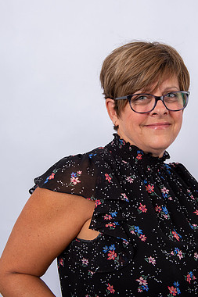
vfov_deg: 32.9
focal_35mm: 61
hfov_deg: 22.2
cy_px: 150
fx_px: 504
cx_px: 127
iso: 160
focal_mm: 40
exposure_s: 1/250
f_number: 8
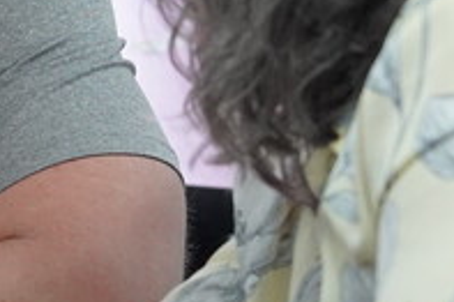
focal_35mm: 547
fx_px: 6892
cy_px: -1
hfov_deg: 3.7
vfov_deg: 2.5
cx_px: -408
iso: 3200
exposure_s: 1/160
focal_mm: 105
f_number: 4
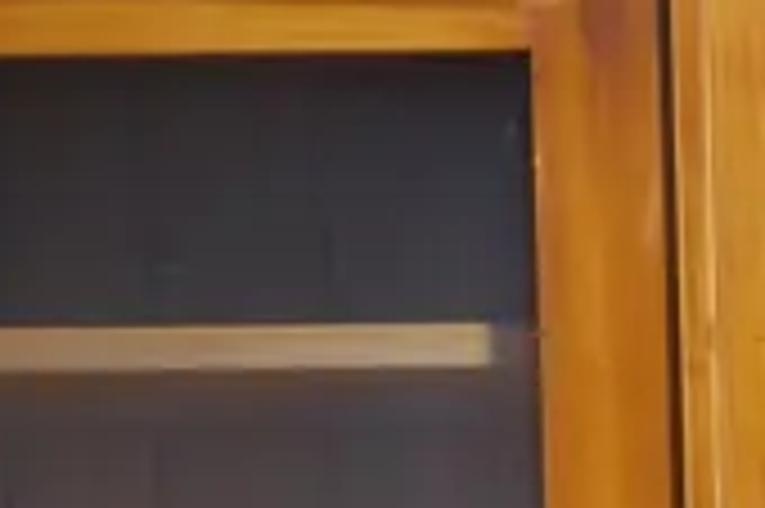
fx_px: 4522
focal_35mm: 213
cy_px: 1879
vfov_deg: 5.7
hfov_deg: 9.6
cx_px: 830
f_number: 4
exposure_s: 1/60
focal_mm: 17
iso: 640
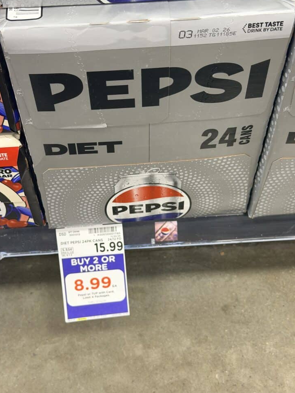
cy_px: 190
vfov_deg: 37.5
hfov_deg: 28.6
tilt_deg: -54.1
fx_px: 580
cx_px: 146
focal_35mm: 51
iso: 160
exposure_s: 1/60
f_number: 1.78
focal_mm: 6.76
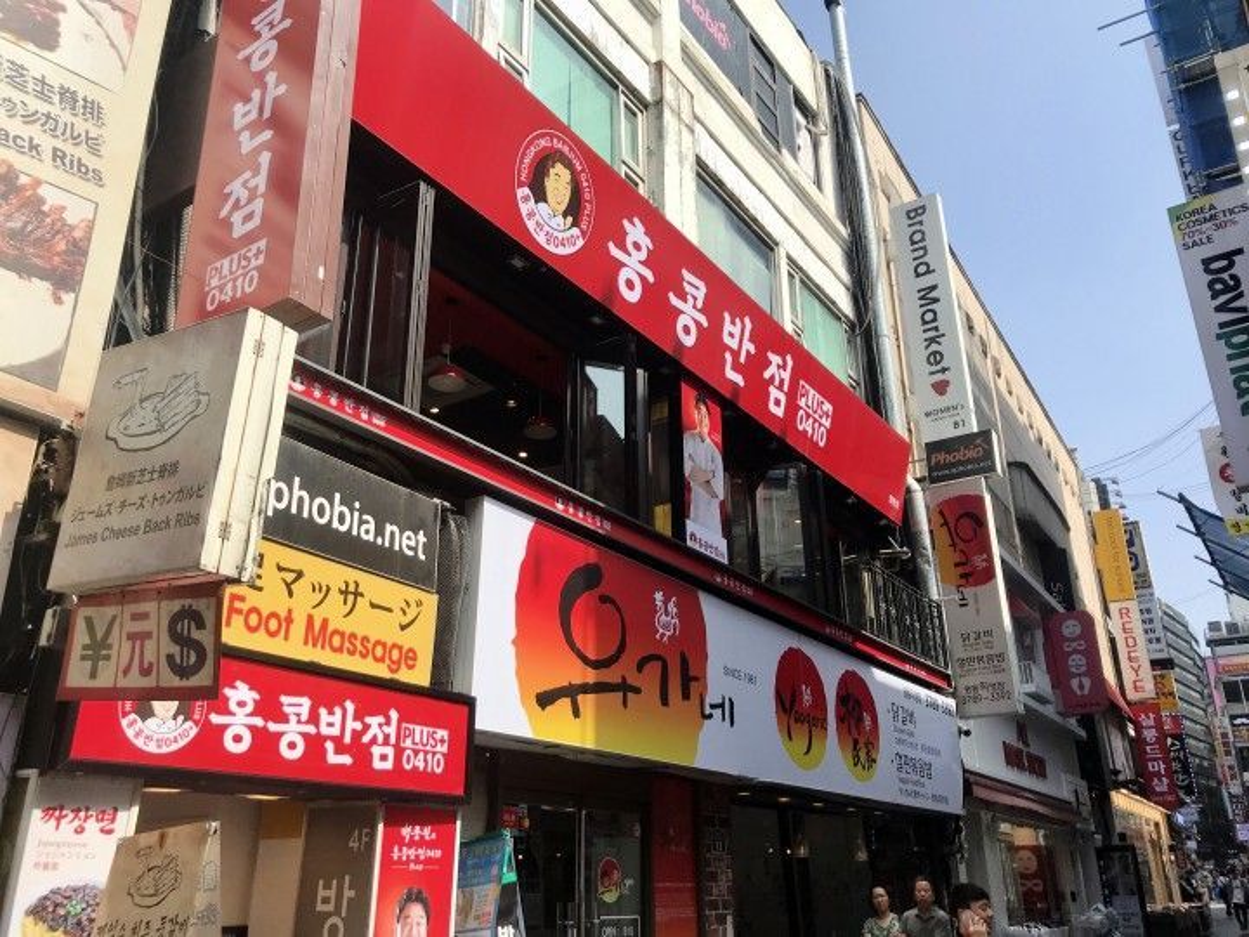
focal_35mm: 28
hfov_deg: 63.4
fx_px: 1010
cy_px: 468
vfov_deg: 49.7
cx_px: 624
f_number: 1.8
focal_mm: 3.99
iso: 20
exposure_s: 1/1808
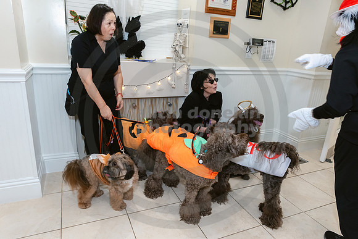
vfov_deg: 53.2
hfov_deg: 73.7
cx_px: 179
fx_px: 239
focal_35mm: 24
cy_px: 120
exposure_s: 1/60
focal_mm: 24
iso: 2500
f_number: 9
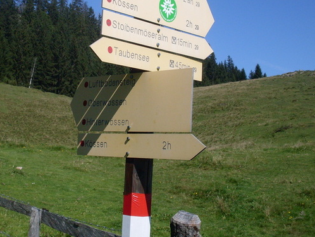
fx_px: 555
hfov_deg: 31.6
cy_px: 59
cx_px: 133
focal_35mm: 61
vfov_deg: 23.8
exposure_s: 1/350
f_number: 8.4
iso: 80
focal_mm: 6.3
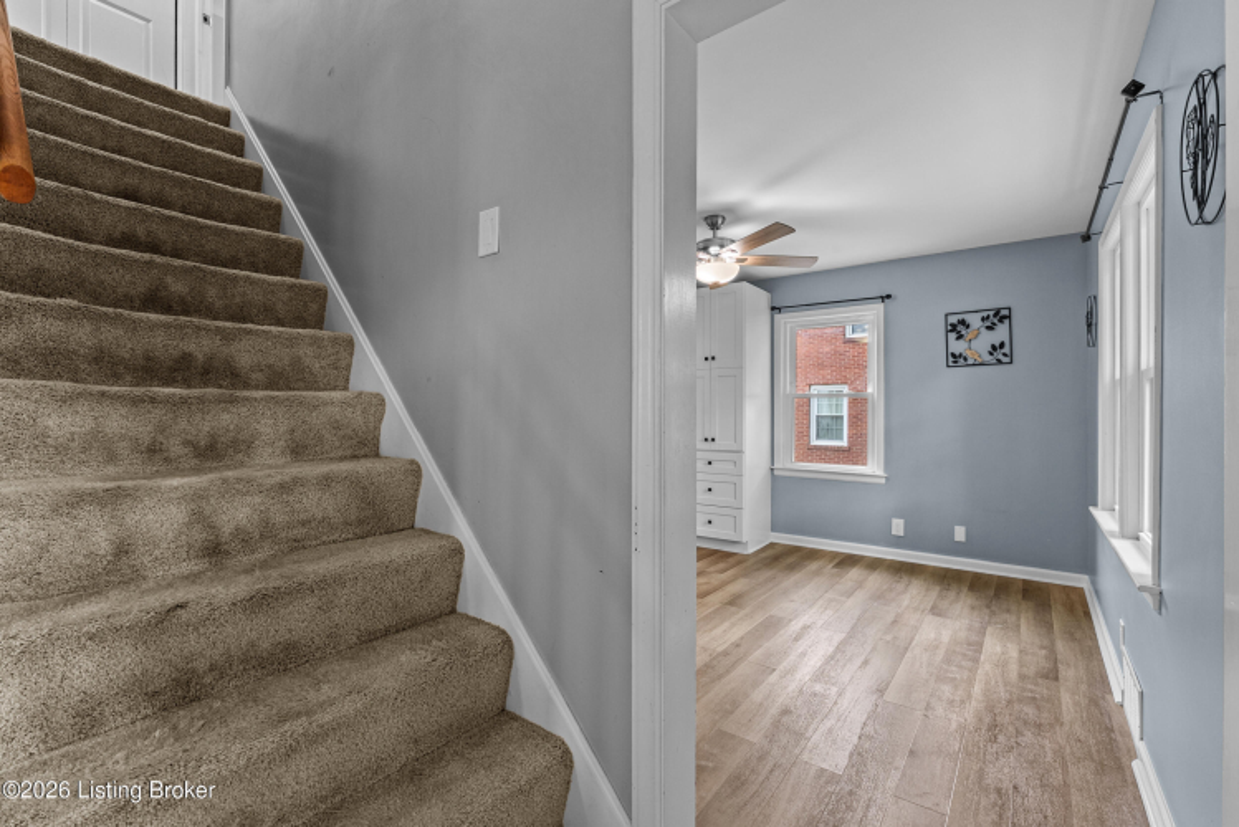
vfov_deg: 73.8
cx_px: 620
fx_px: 551
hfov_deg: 96.7
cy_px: 414
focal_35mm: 16
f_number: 11
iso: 400
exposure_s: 1
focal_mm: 16
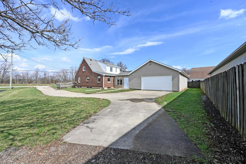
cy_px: 82
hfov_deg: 104.3
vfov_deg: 81.2
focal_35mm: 14
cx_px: 123
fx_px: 96
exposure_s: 1/400
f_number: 7.1
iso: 100
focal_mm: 14
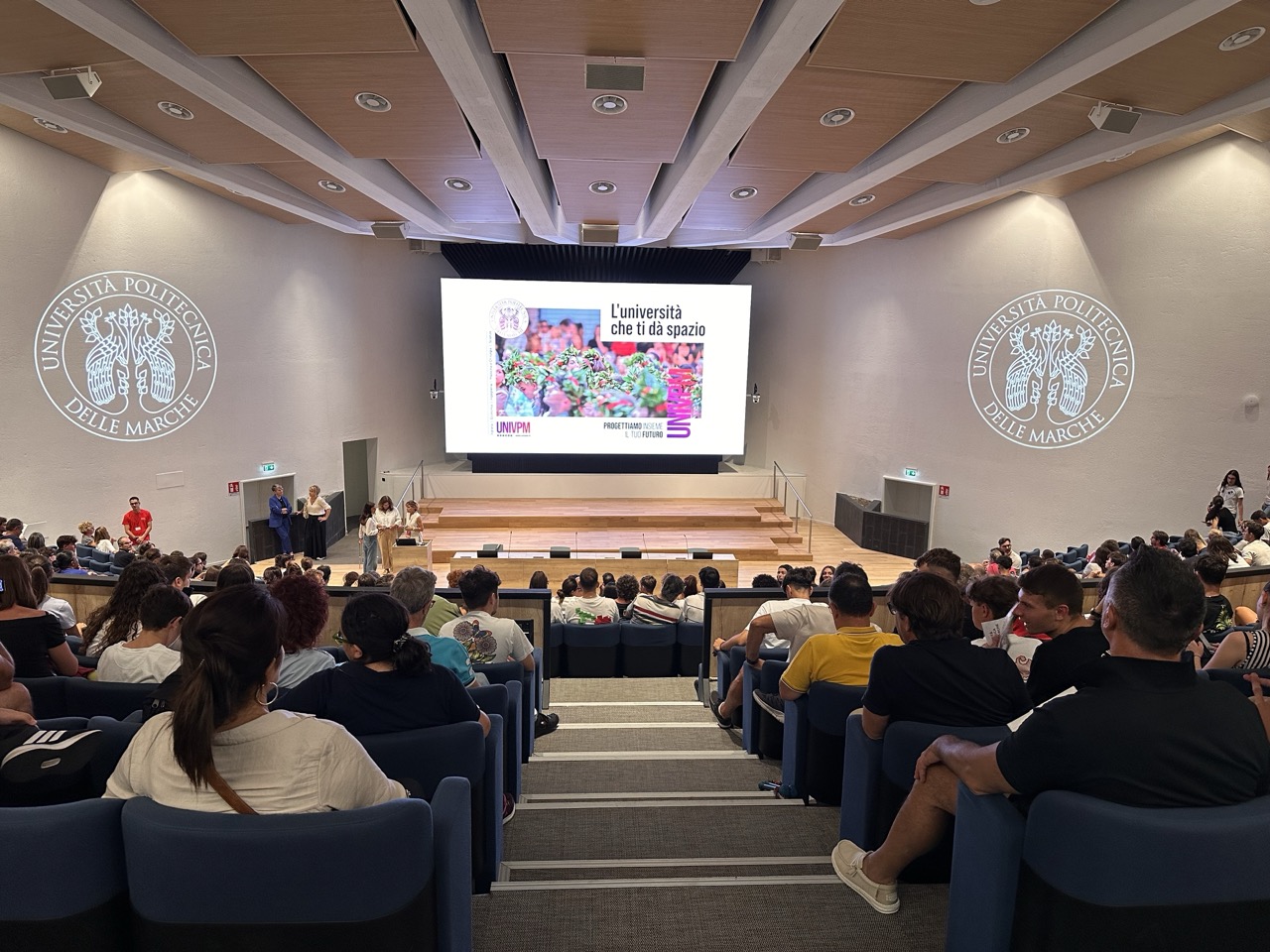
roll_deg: -1.3
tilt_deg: -12.1
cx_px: 635
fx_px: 881
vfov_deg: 56.8
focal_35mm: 24
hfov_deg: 71.6
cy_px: 476
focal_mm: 6.86
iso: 200
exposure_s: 1/121
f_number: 1.78
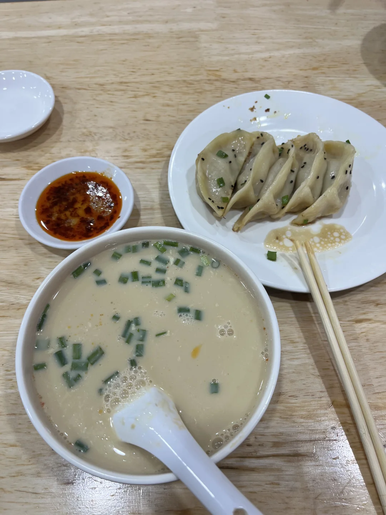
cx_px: 193
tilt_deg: -62.5
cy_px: 258
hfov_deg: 53.1
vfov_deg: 67.3
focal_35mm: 26
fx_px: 387
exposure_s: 1/100
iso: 64
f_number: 1.6
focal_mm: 5.1
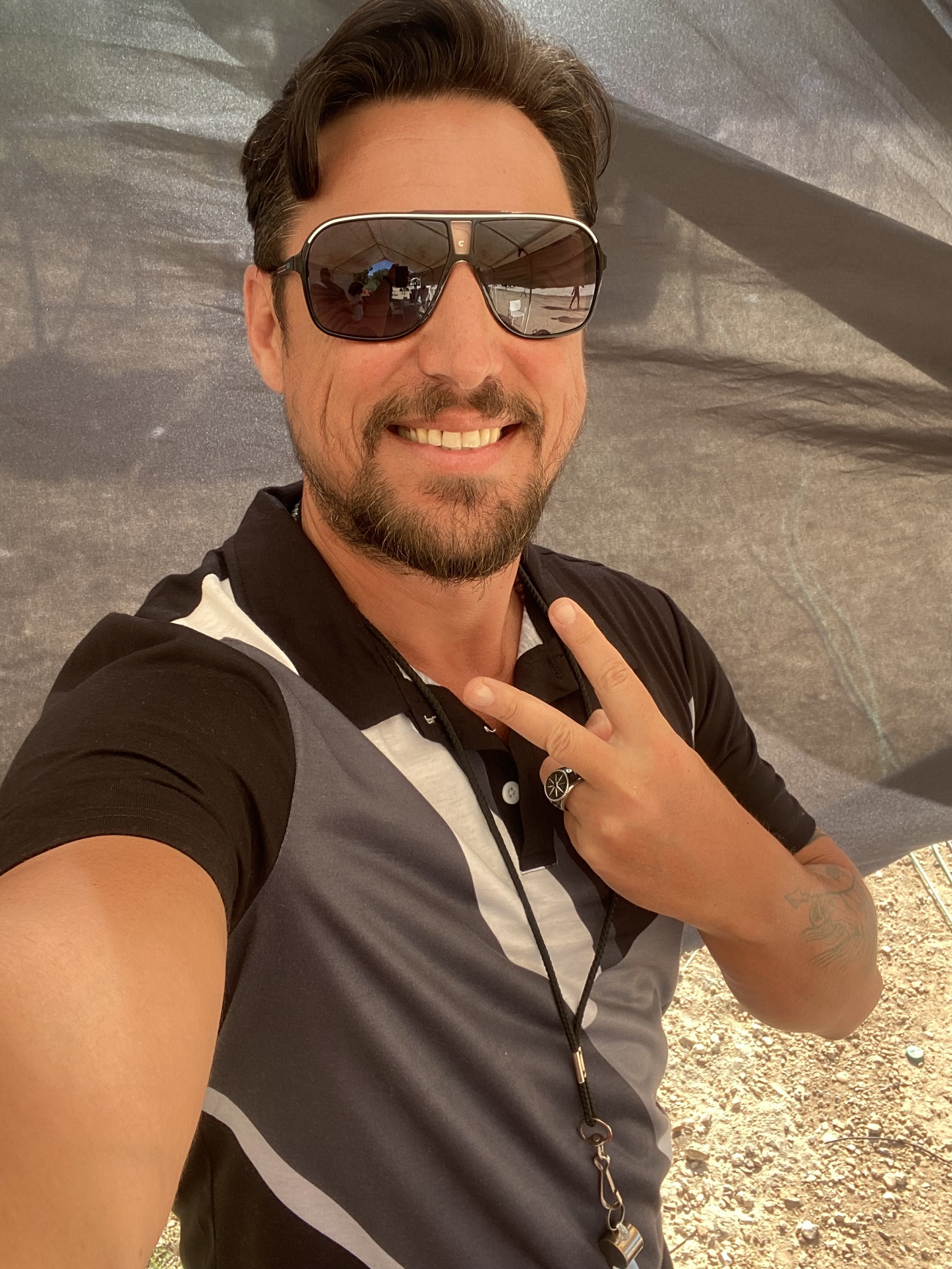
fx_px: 1100
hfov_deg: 46.8
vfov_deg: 60.0
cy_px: 634
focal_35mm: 30
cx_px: 476
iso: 25
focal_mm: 2.71
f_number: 2.2
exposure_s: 1/122
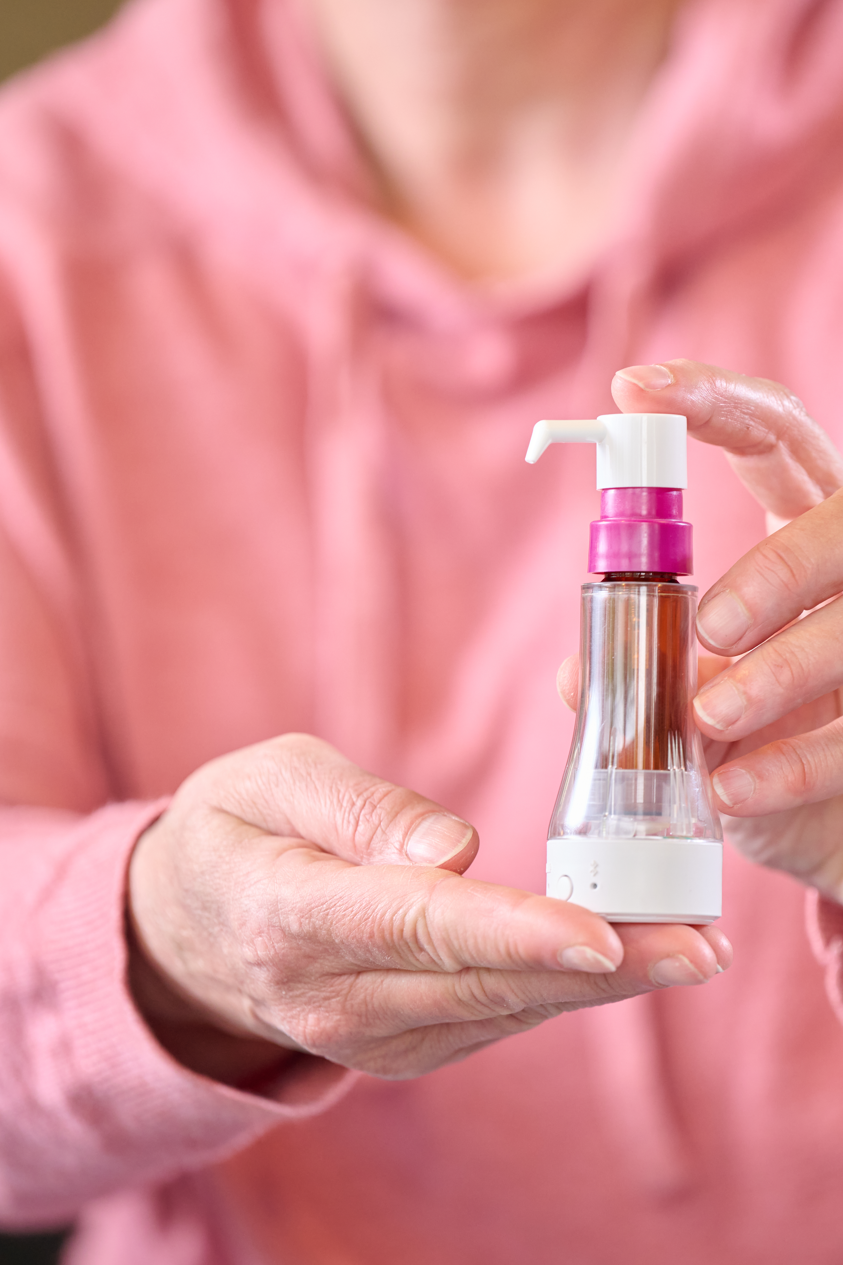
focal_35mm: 293
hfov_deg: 4.7
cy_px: 633
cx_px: 597
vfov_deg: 7.0
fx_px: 10291
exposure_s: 1/100
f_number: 3.2
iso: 640
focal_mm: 195
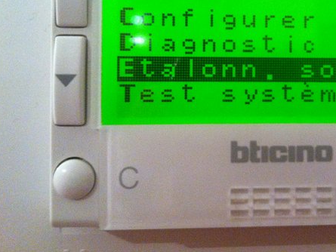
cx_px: 255
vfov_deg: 26.2
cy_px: 64
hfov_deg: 34.1
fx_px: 534
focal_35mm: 55
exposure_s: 1/15
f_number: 2.8
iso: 400
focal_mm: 3.85
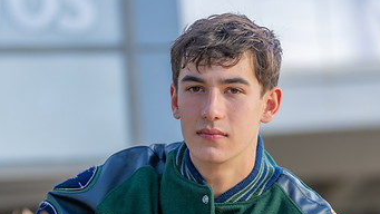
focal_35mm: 198
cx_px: 202
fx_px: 1996
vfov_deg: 6.1
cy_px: 186
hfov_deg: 10.9
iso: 200
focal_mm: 98
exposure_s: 1/500
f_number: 2.8
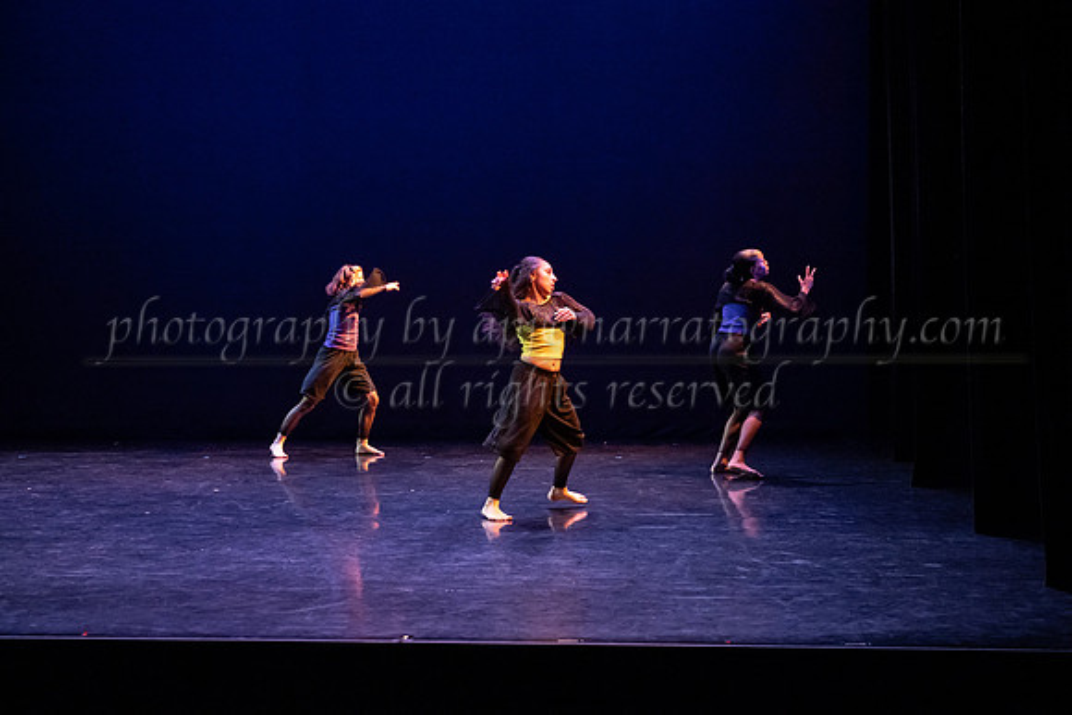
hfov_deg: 35.0
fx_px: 1698
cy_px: 358
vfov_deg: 23.8
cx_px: 536
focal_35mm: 57
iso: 4000
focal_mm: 57
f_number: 4
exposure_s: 1/320
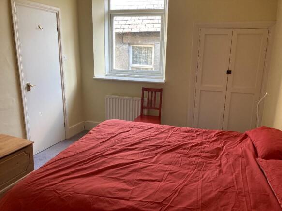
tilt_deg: -14.6
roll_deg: -1.8
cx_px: 141
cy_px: 106
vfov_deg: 49.7
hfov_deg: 63.5
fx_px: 228
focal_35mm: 28
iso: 80
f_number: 1.8
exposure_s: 1/64
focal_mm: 3.99
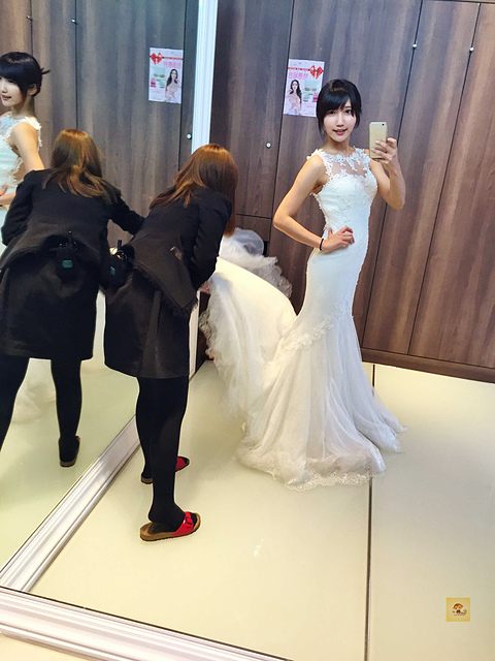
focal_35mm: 29
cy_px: 330
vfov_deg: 61.7
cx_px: 248
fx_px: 553
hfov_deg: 48.2
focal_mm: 4.15
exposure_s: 1/30
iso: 40
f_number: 2.2
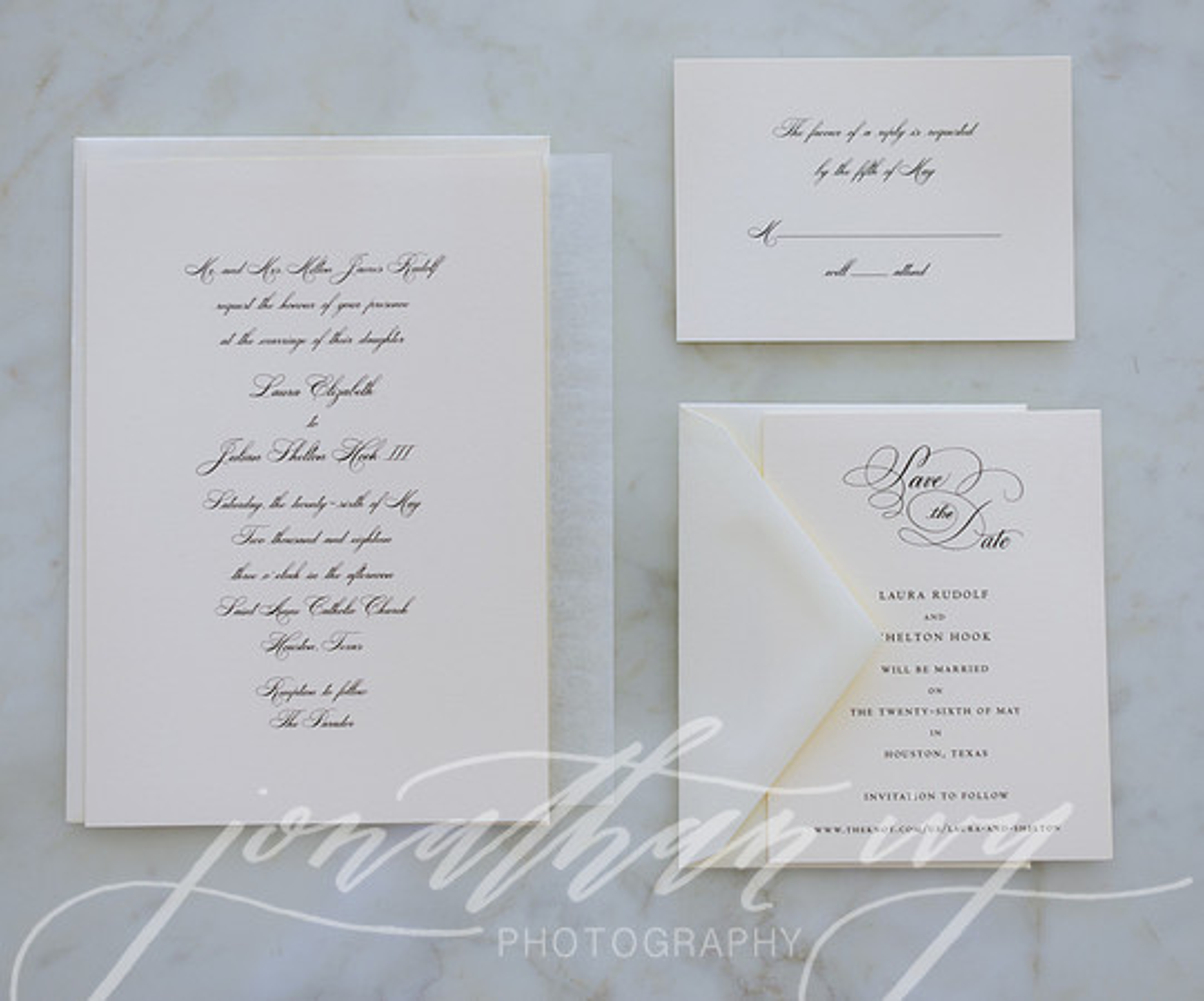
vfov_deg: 26.3
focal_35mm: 59
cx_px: 613
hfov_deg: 31.3
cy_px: 491
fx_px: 2145
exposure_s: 1/320
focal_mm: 50
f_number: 2.2
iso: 400
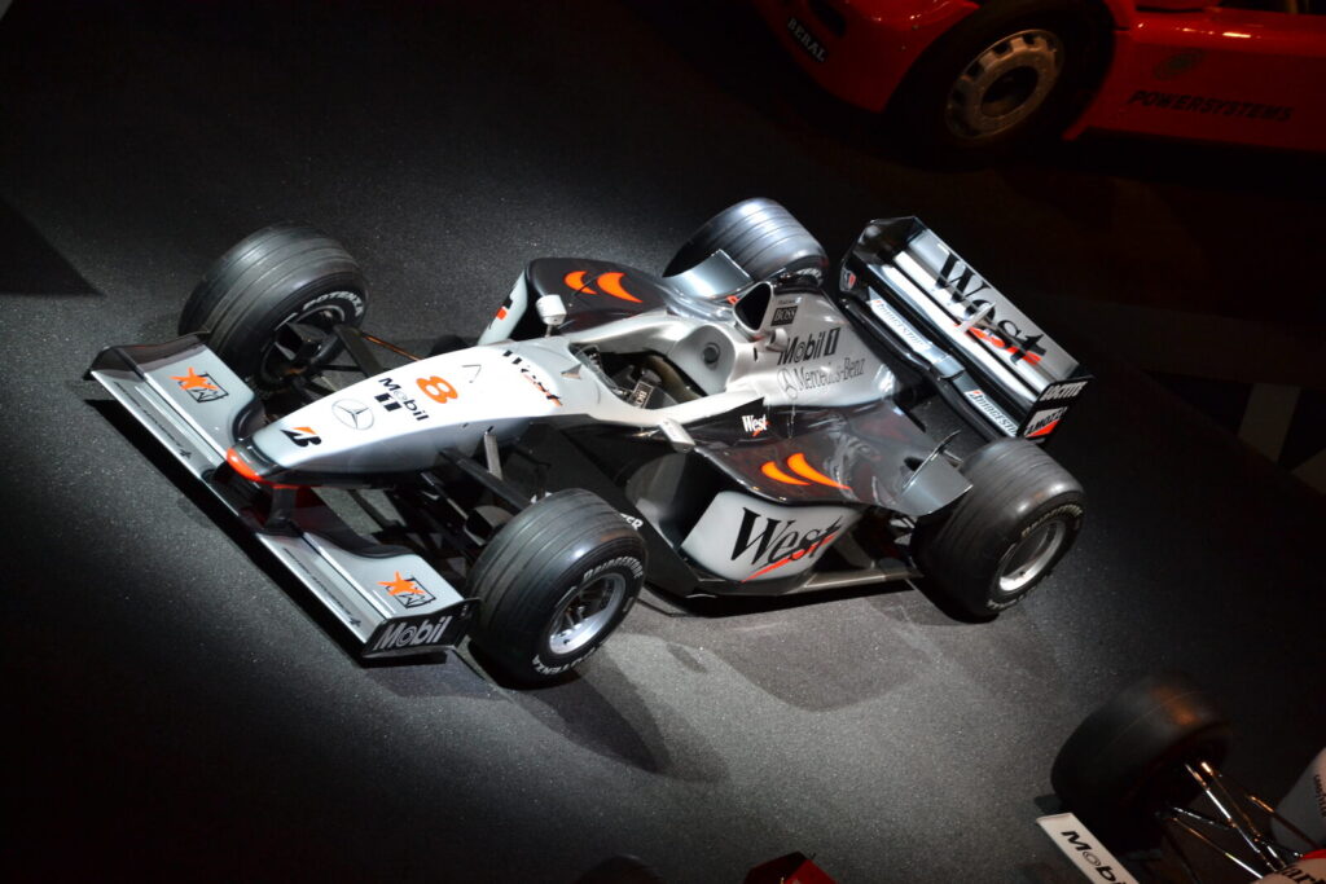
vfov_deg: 8.7
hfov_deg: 13.0
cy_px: 442
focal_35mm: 158
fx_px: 5802
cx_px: 663
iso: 900
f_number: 5.6
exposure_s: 1/125
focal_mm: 105
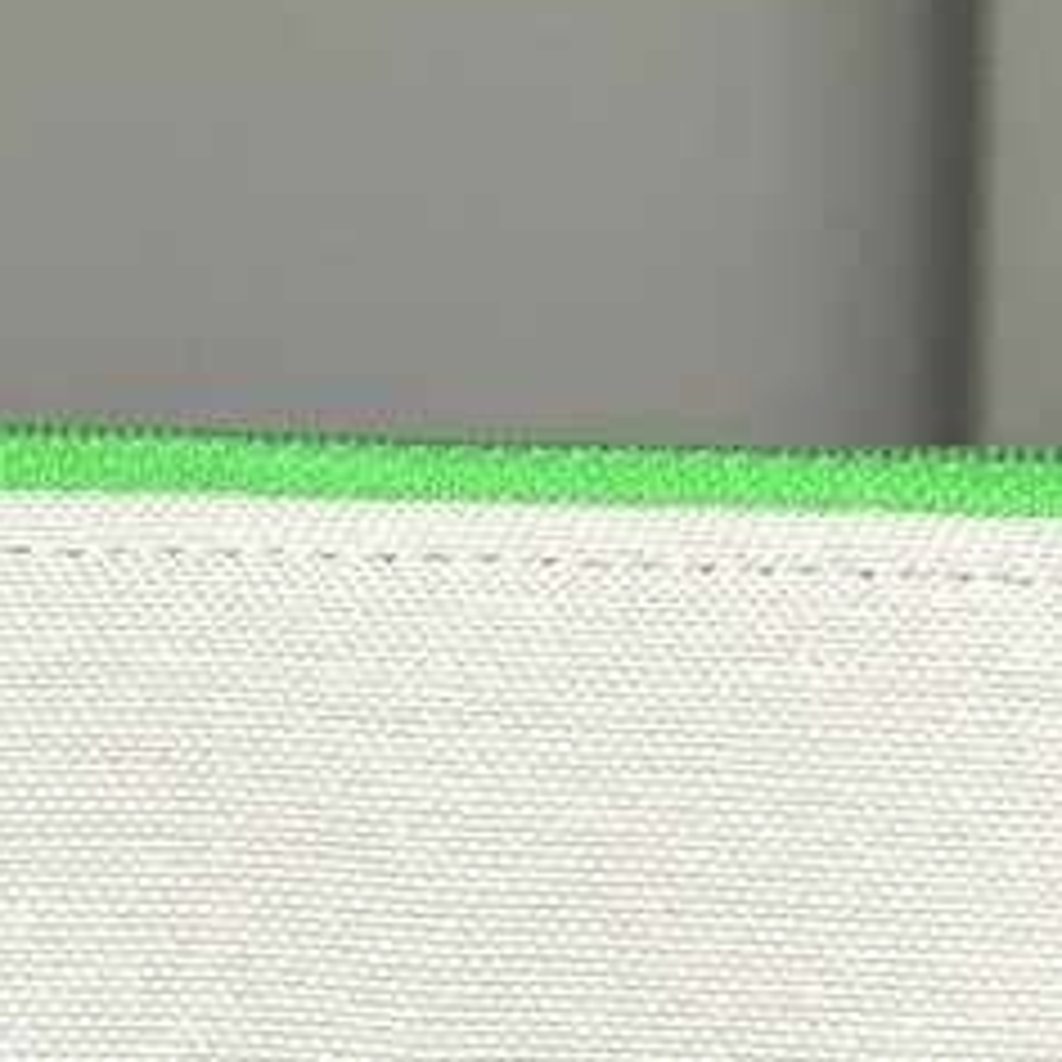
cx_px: 279
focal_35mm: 288
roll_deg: -1.2
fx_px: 9996
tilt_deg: -5.2
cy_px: 1472
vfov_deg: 6.0
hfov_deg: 6.1
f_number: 2.8
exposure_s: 1/121
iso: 160
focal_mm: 9
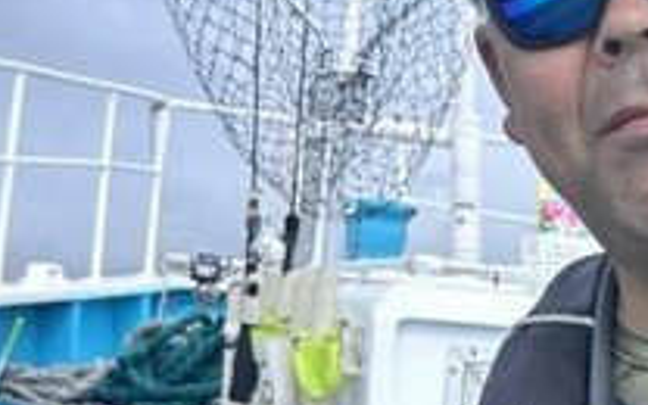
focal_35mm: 113
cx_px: 835
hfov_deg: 17.4
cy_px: 509
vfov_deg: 11.3
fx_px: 1996
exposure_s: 1/3356
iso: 50
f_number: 1.5
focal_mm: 5.7
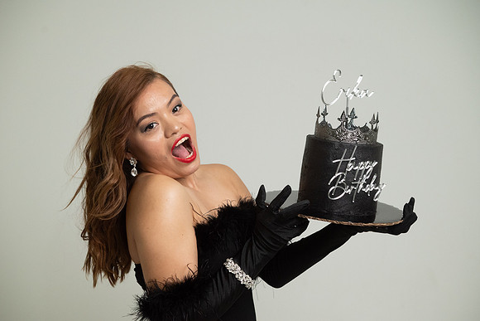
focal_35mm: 60
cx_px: 240
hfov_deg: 33.4
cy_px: 160
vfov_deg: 22.6
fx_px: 800
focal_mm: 60
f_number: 5.6
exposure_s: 1/320
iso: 3200
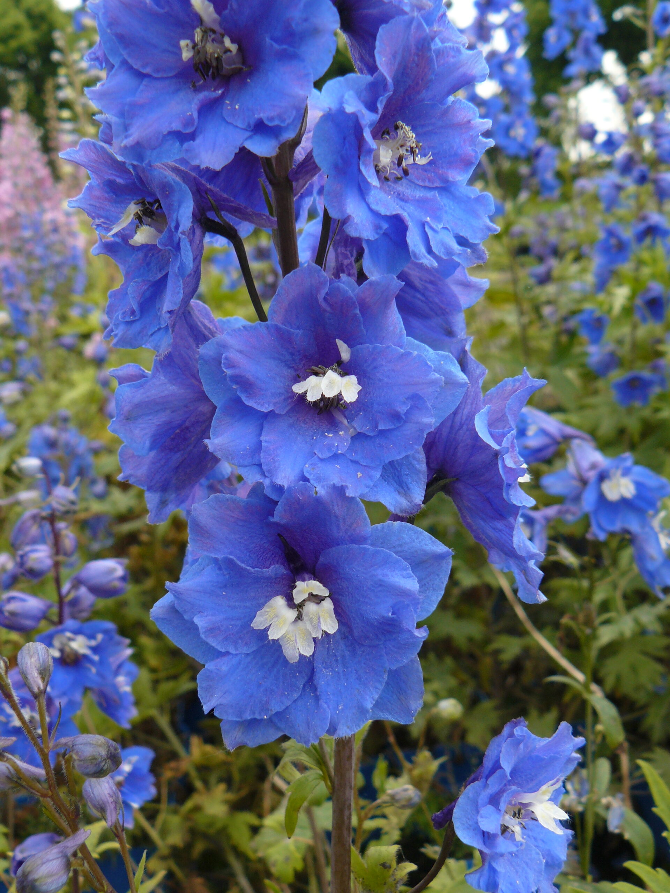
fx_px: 929
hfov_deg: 39.7
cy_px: 446
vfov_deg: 51.4
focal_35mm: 36
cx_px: 335
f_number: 4
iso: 100
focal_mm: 6
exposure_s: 1/250
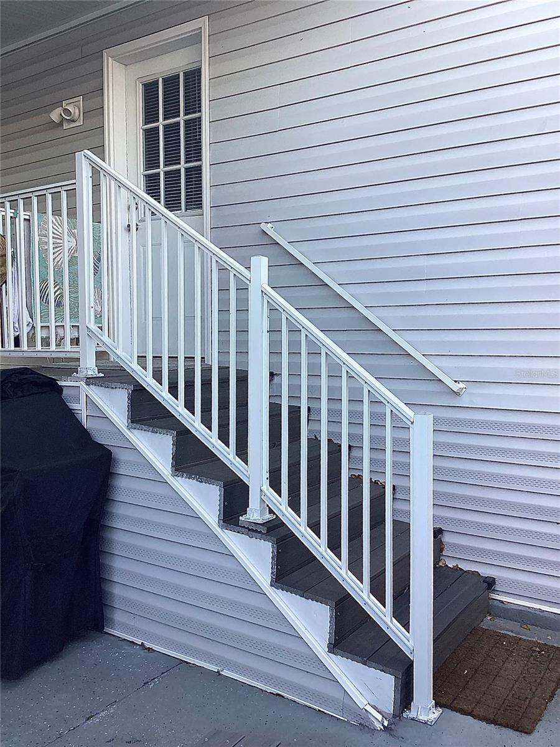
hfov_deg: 45.4
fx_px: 669
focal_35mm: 31
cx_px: 280
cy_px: 374
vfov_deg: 58.4
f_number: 2.4
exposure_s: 1/120
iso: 50
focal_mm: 3.3
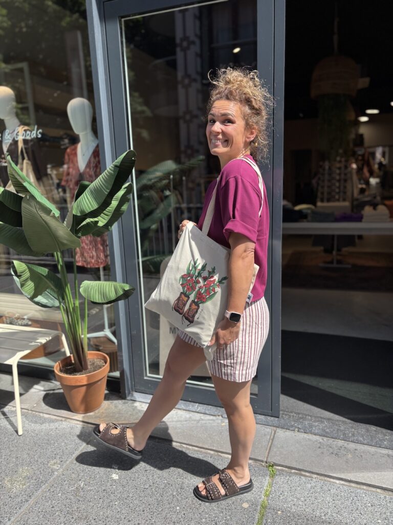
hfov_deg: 53.1
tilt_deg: -12.9
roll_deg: +1.5
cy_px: 262
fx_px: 394
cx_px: 196
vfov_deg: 67.3
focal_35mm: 26
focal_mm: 5.96
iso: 50
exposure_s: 1/1248
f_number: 1.6
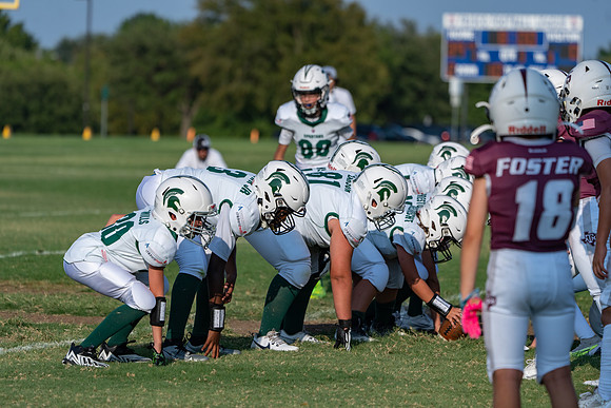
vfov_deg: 5.1
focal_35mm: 268
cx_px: 306
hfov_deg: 7.7
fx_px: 4549
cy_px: 204
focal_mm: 268
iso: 250
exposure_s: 1/2000
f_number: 5.6
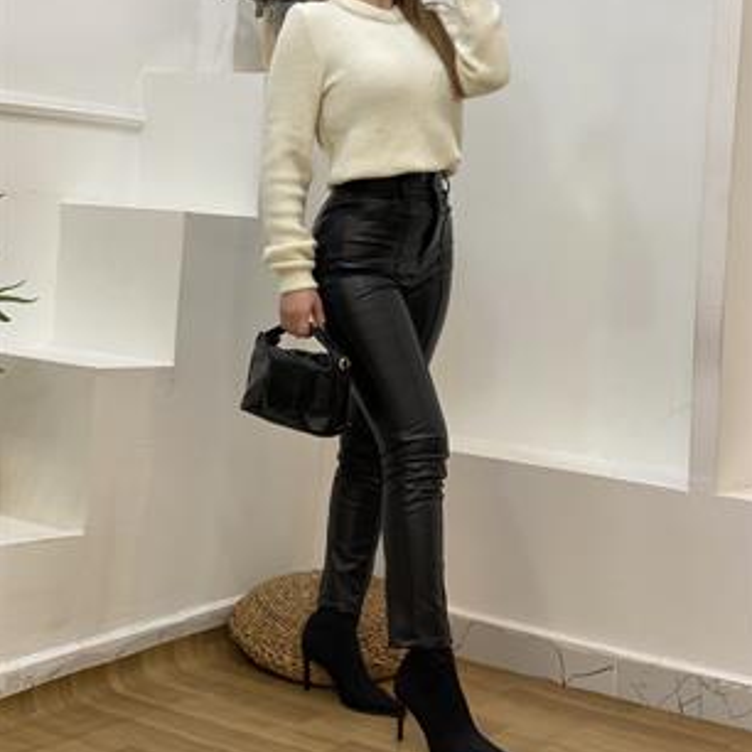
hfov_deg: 27.7
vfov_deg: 27.7
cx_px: 378
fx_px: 1524
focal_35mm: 62
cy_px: 296
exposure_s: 1/100
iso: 80
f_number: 2
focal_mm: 6
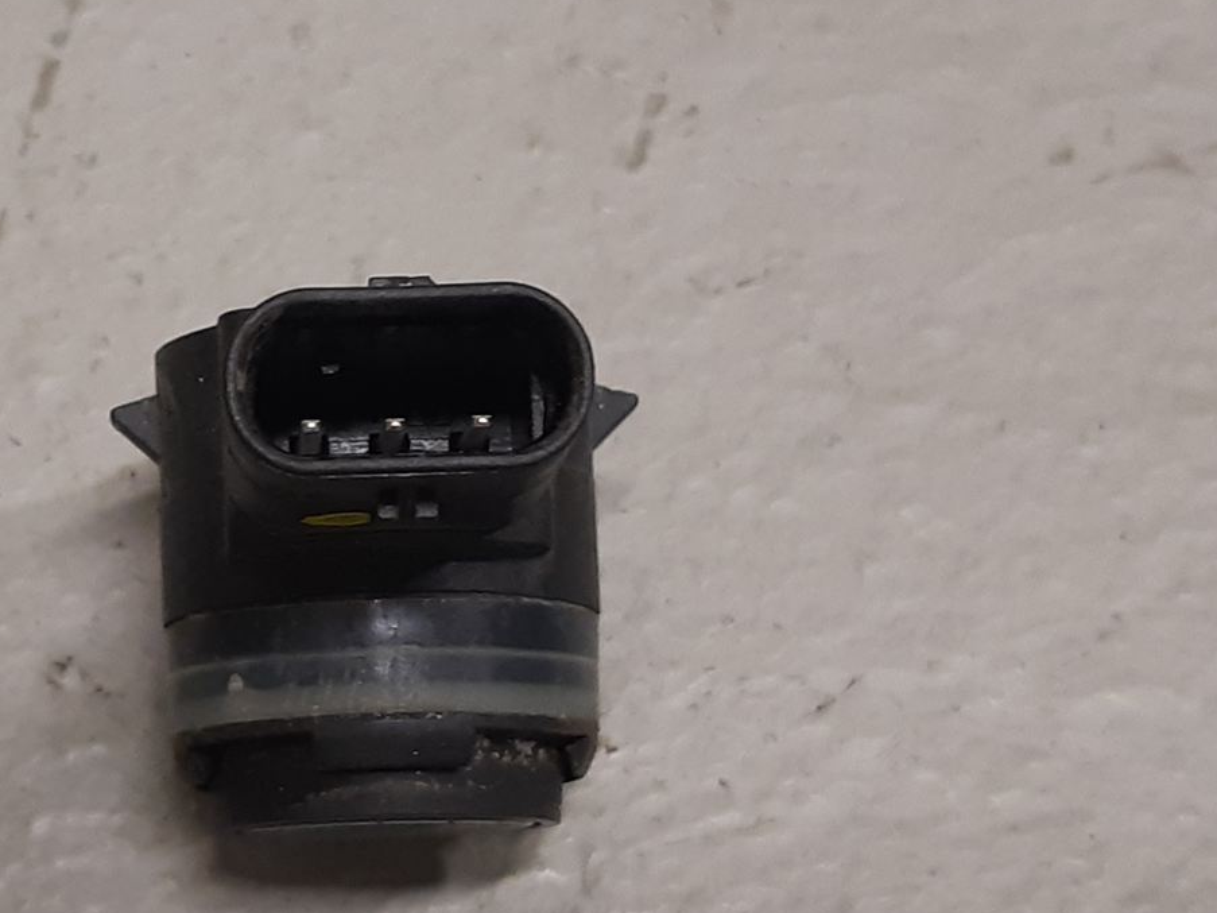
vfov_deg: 24.8
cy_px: 457
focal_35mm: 59
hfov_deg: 31.9
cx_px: 259
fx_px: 2074
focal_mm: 3.93
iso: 125
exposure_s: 1/50
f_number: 1.7
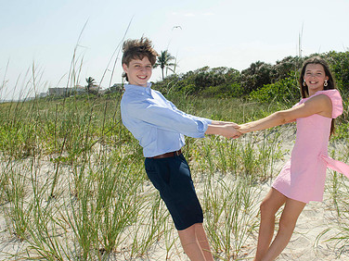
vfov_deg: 35.9
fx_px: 403
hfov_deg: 45.8
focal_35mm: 40
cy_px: 141
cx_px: 241
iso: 100
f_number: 9
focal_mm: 18
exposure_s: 1/250
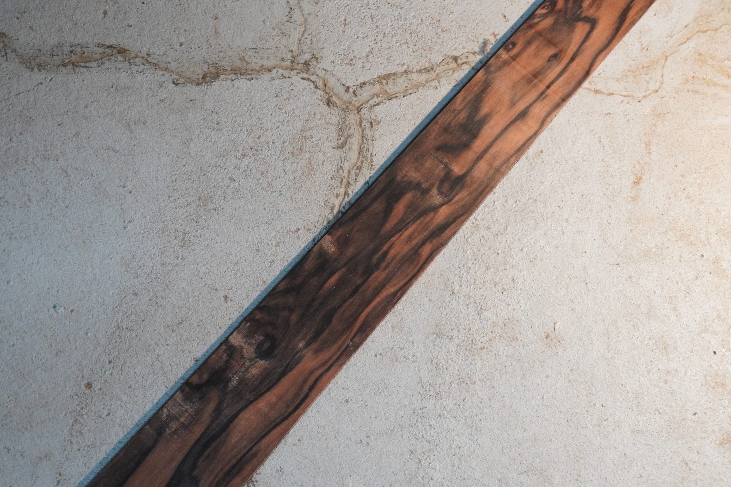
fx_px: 1543
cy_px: 245
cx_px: 367
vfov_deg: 17.9
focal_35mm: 76
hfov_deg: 26.7
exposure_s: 1/25
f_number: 5.6
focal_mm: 50
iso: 1000
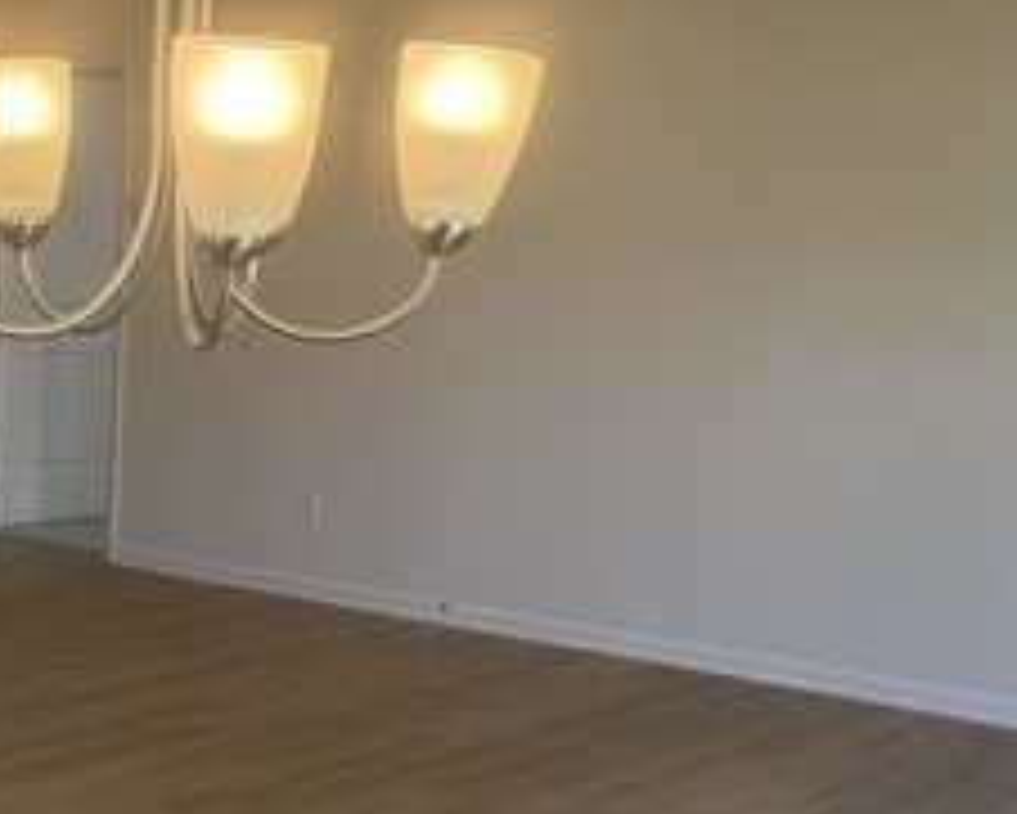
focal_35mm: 69
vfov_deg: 21.5
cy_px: 792
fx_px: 2078
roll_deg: -1.1
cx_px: 38
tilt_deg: -16.9
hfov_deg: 26.3
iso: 80
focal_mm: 6.76
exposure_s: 1/185
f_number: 1.78
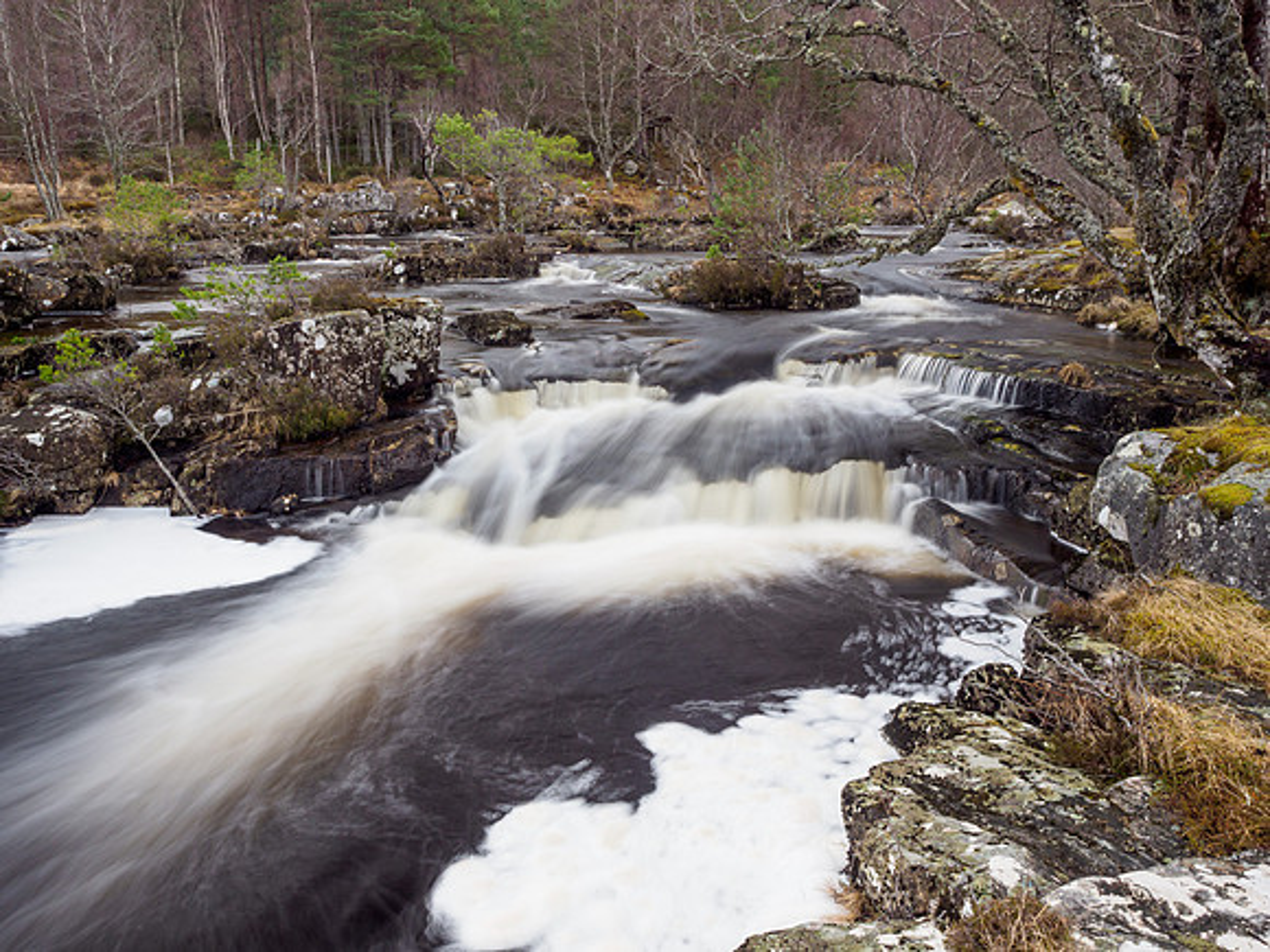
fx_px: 1174
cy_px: 476
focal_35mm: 32
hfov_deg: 56.8
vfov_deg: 44.2
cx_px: 635
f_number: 7.1
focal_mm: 16
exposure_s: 2
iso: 200
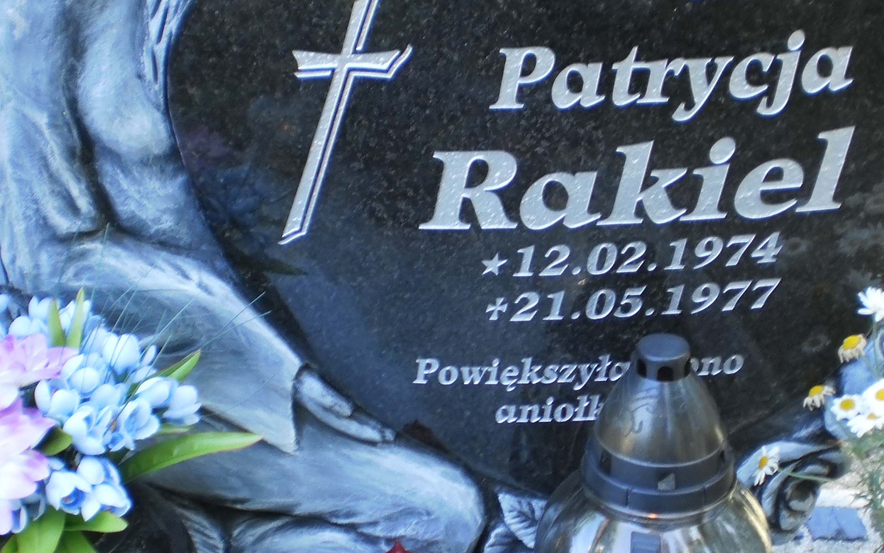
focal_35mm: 58
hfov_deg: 35.1
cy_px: 199
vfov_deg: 22.3
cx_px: 445
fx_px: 1397
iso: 100
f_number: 3.1
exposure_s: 1/50
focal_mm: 6.3
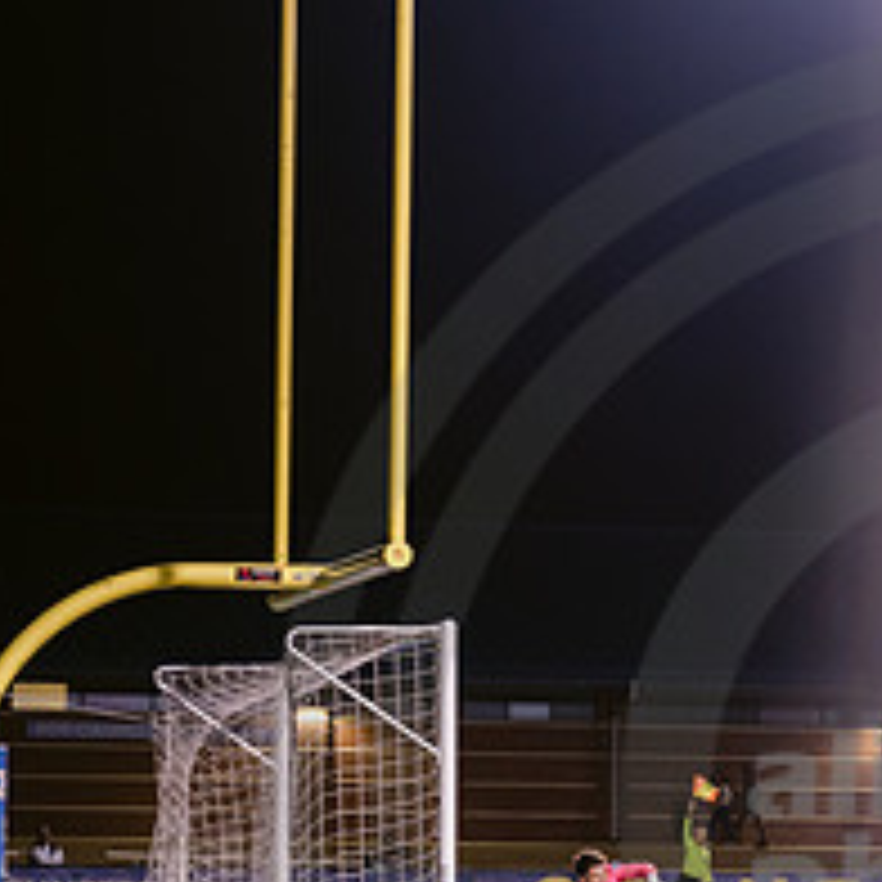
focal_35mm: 156
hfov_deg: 11.0
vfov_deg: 11.1
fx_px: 4497
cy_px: 826
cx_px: 1062
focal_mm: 62
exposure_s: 1/160
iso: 2500
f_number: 4
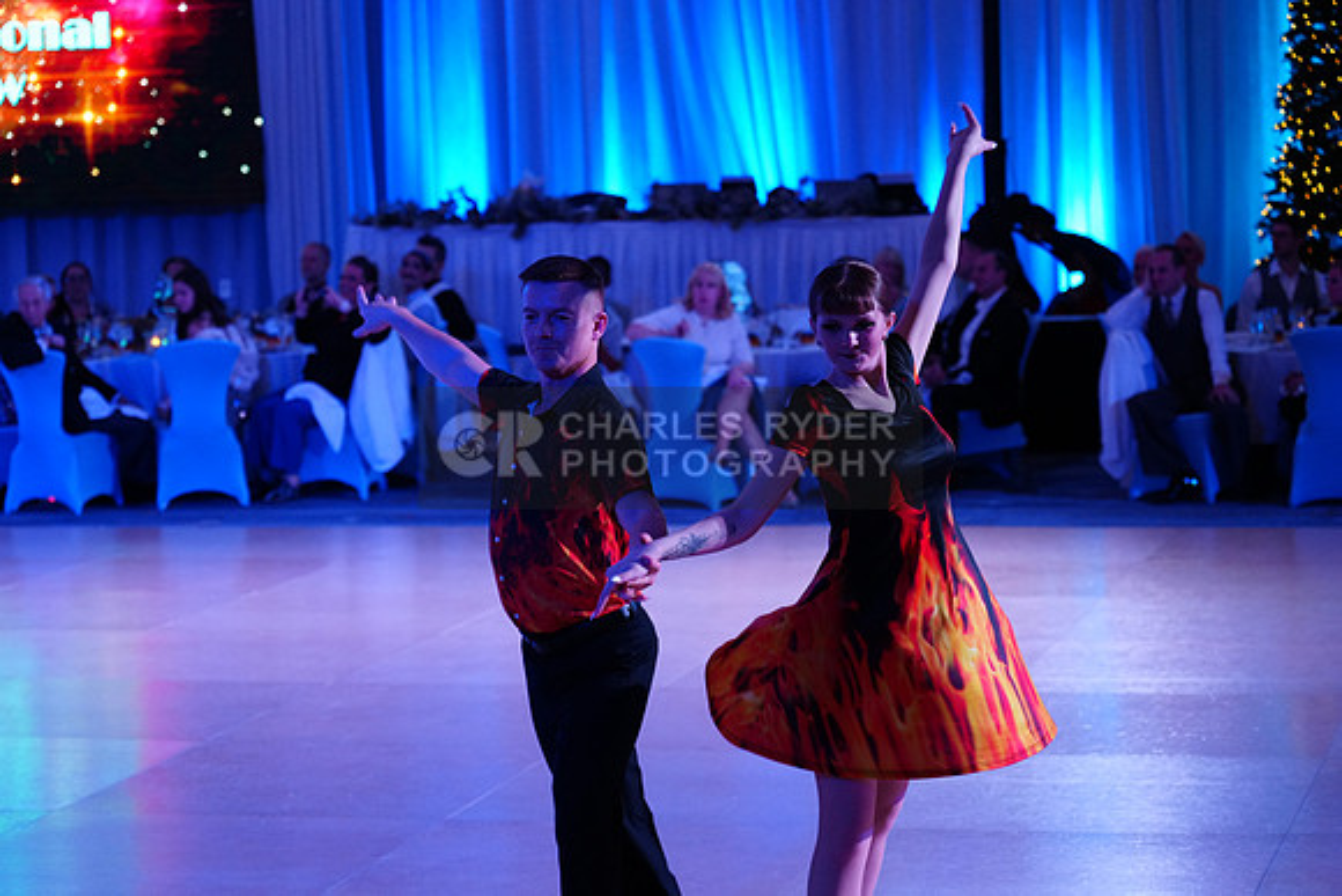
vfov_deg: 14.0
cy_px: 448
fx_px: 3654
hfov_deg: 20.8
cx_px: 671
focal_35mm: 98
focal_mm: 98
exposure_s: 1/200
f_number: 4
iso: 2000
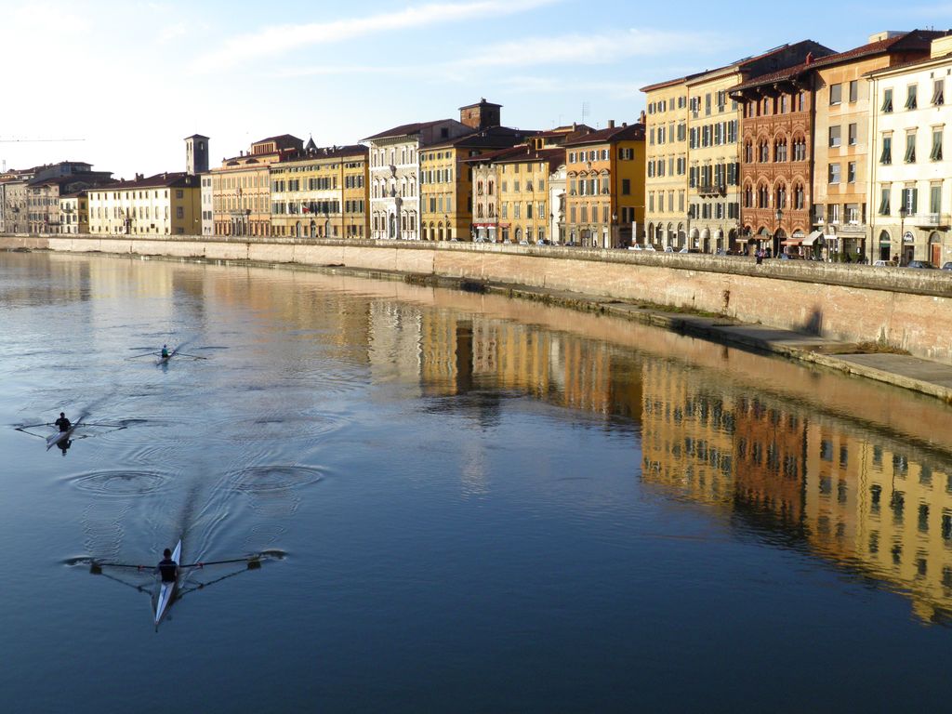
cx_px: 476
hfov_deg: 42.9
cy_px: 357
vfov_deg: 32.9
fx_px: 1210
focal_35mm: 44
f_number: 6
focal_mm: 7.9
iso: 50
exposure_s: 1/160
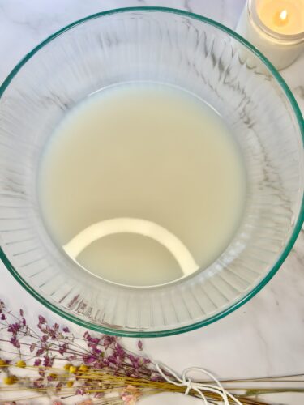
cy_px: 202
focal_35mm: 48
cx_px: 152
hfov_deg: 30.3
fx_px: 562
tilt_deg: -82.5
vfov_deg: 39.7
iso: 64
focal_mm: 6.86
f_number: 1.78
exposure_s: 1/120
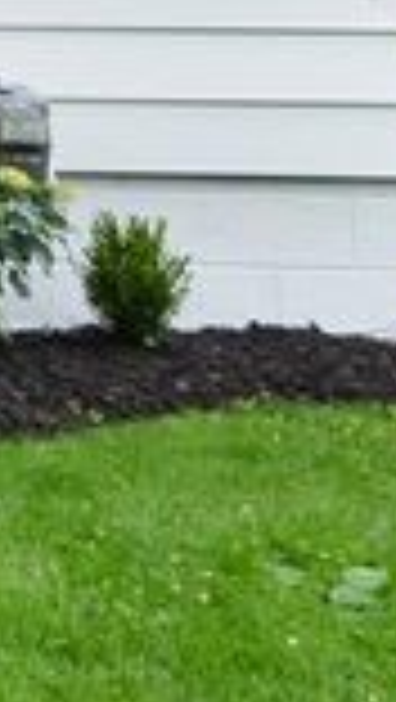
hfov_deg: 8.0
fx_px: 1919
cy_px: -254
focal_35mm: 103
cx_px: -1125
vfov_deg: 18.9
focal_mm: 10
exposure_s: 1/250
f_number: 8
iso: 200
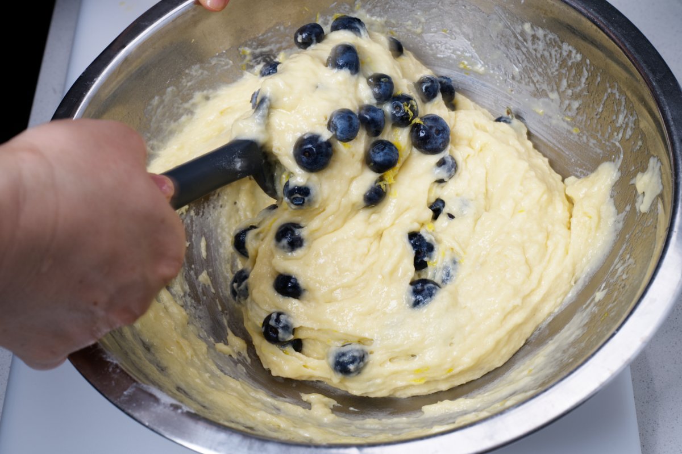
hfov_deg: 30.1
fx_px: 1269
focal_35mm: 67
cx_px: 341
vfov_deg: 20.3
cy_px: 227
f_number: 11
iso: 200
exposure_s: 1/100
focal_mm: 67
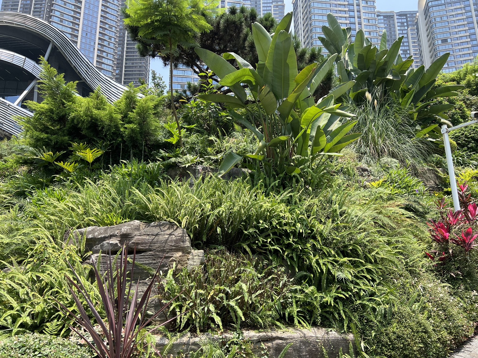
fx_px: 359
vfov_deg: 53.1
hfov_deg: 67.3
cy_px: 179
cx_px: 239
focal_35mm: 26
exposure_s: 1/1511
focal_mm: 5.7
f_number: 1.5
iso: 50
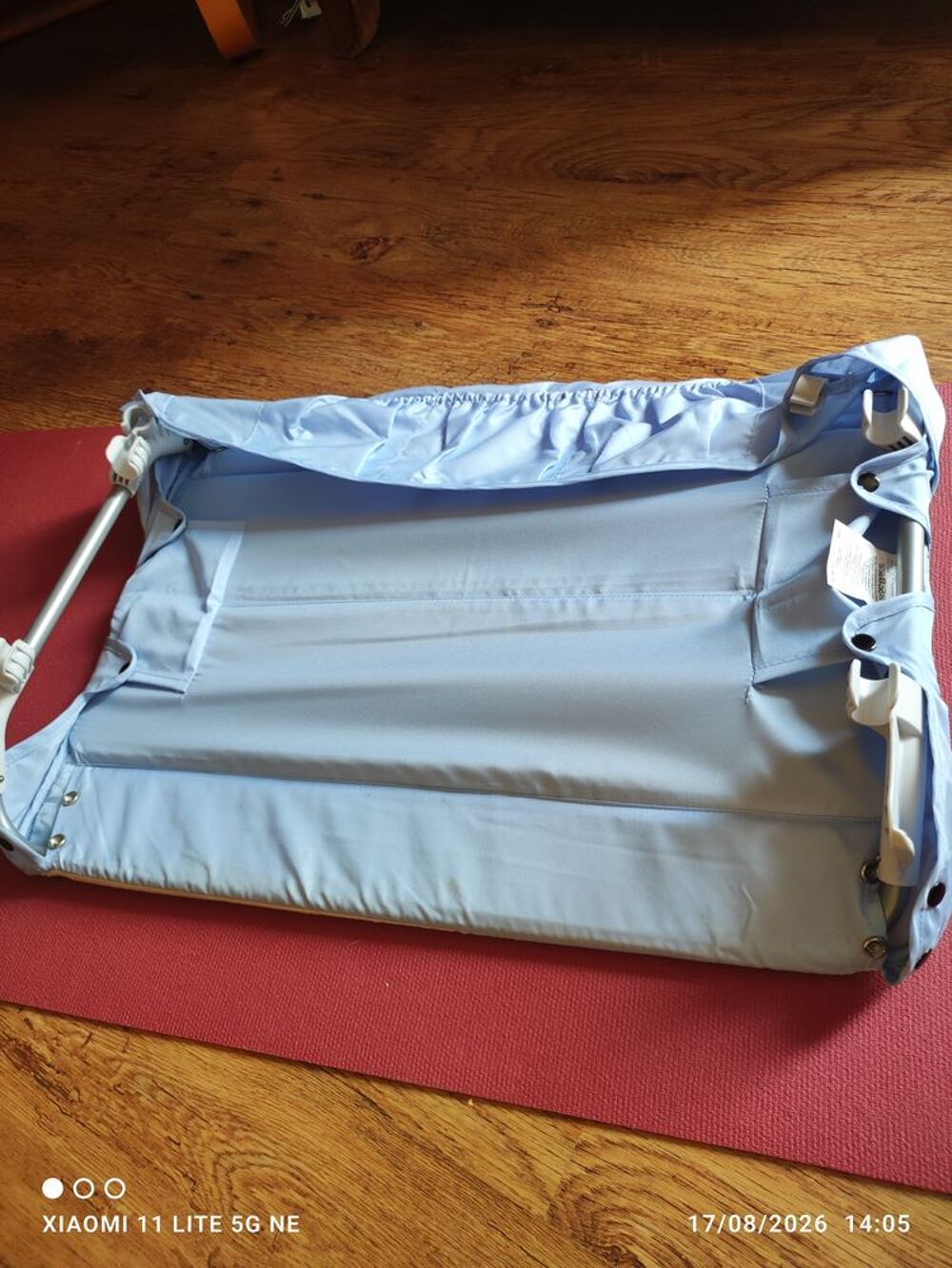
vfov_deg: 69.4
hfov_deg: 54.9
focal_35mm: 25
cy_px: 634
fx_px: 917
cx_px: 476
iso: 279
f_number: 1.79
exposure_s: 1/100
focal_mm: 4.7
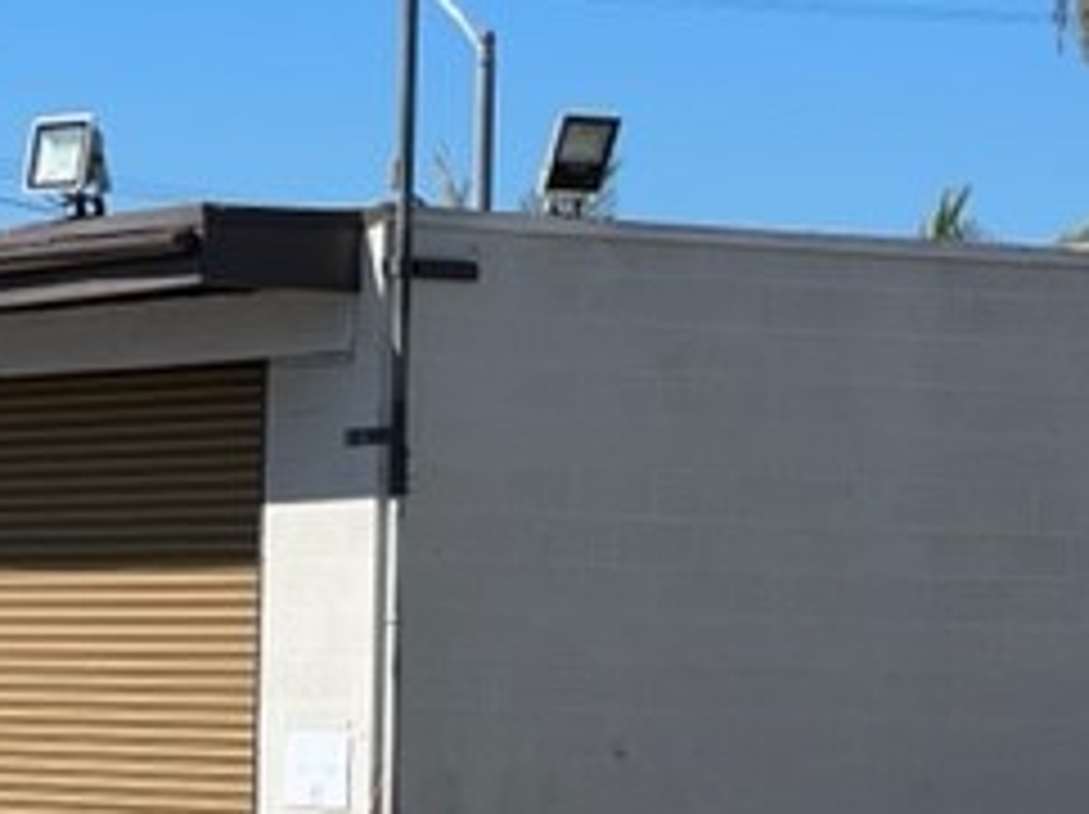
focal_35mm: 204
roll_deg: -1.3
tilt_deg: -2.6
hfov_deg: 9.6
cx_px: -279
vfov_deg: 7.2
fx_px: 6411
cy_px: 931
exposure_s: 1/1004
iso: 32
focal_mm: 9
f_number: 2.8
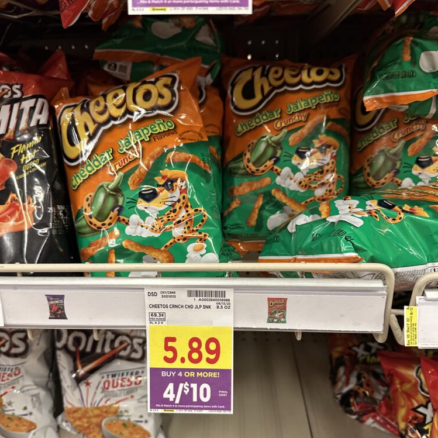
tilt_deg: -23.5
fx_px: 415
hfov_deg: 55.6
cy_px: 250
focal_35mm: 29
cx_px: 218
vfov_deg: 55.4
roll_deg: -1.0
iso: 320
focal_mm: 6.86
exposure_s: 1/60
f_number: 1.78
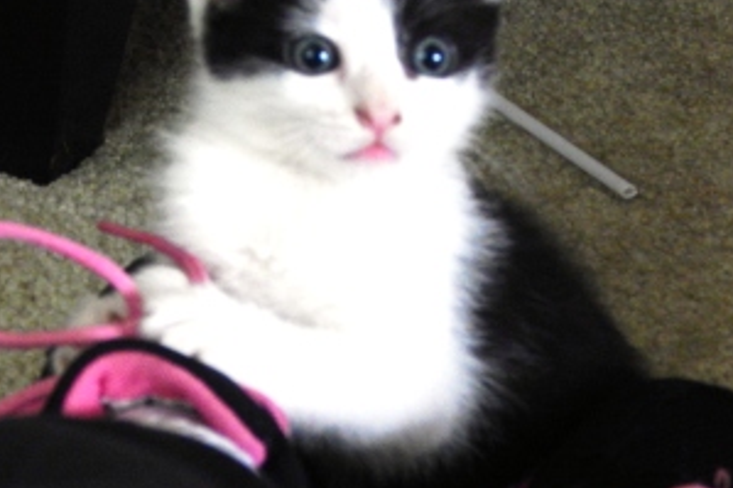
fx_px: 2951
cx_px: 238
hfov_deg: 14.1
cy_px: 228
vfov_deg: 9.5
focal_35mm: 145
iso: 640
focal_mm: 16.6
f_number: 4.4
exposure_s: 1/30
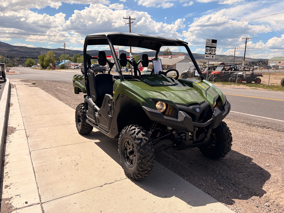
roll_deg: -1.8
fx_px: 213
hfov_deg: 67.3
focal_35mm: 26
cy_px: 106
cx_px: 142
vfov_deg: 53.1
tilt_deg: -10.0
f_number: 1.6
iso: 64
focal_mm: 5.96
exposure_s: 1/4950
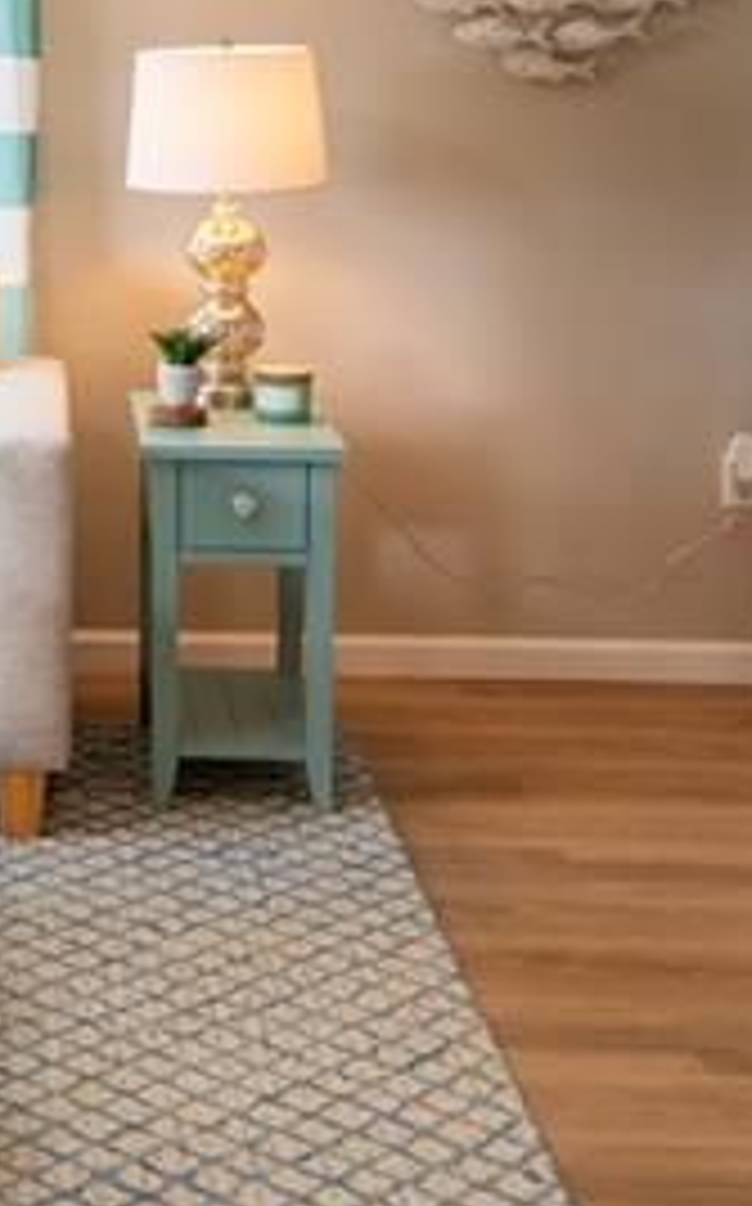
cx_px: -90
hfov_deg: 16.2
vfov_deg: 25.0
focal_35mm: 78
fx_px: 2563
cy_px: -47
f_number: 2.8
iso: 100
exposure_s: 1/30
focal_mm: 20
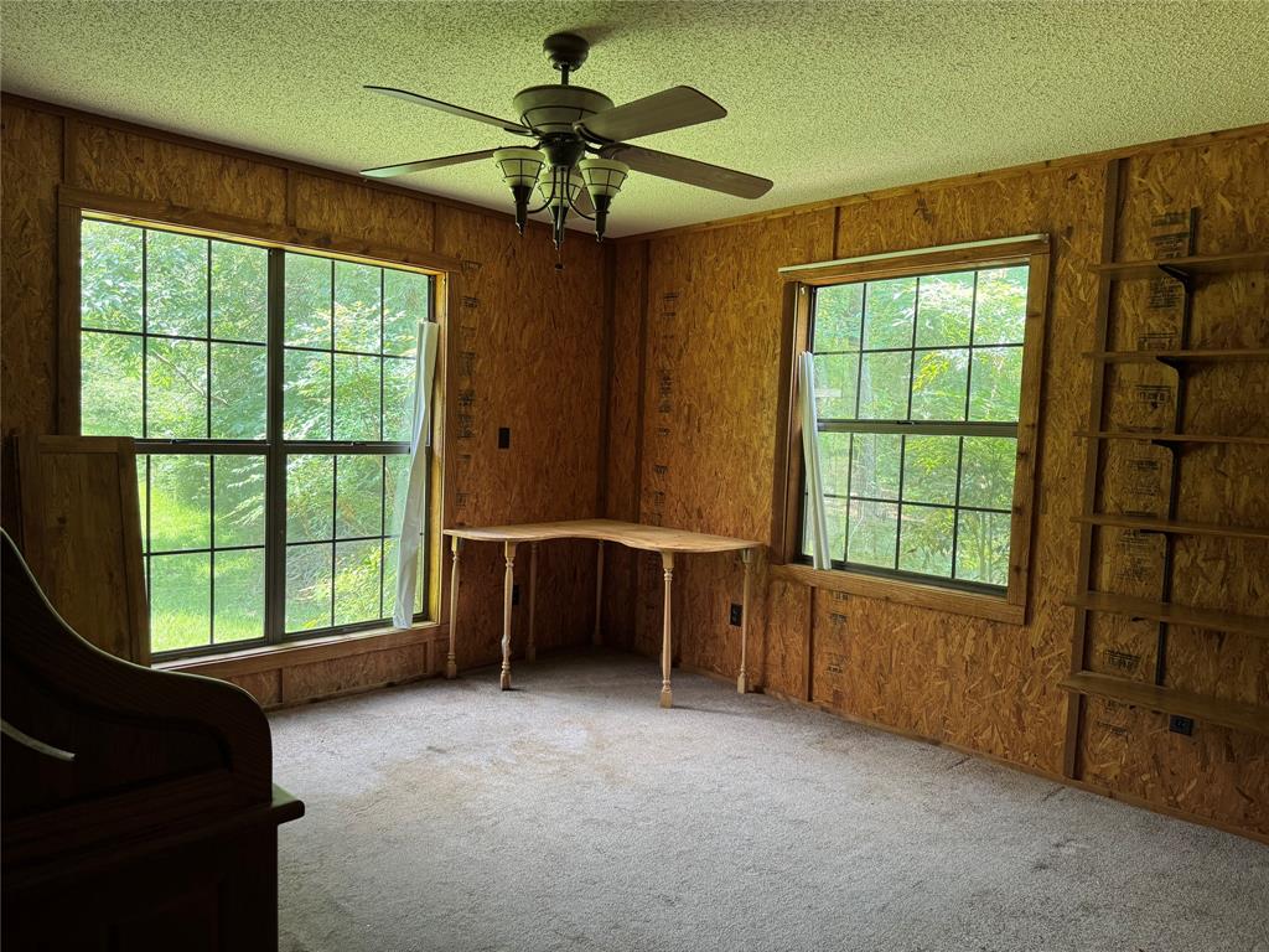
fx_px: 880
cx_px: 634
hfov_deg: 71.6
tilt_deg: -4.1
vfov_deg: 56.8
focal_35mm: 24
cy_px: 476
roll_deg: -2.0
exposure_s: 1/121
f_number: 1.78
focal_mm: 6.76
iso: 200
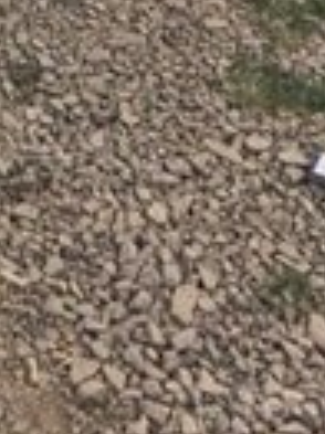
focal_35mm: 110
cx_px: -186
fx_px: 1379
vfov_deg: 15.3
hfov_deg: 12.7
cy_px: -361
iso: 32
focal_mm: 4.15
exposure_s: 1/234
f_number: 2.2
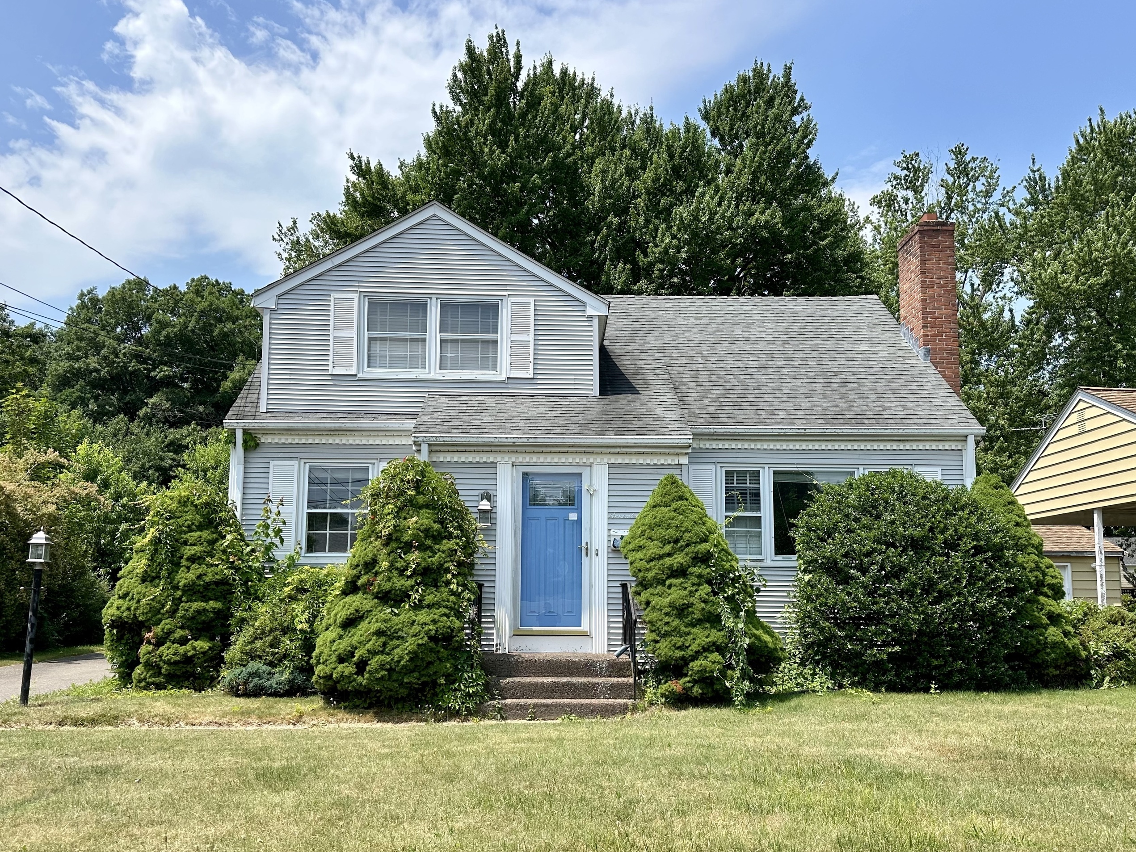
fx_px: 952
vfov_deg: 48.1
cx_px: 583
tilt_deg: +6.3
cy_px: 487
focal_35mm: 29
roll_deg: -1.0
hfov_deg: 61.6
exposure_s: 1/3597
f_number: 1.78
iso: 80
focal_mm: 6.86
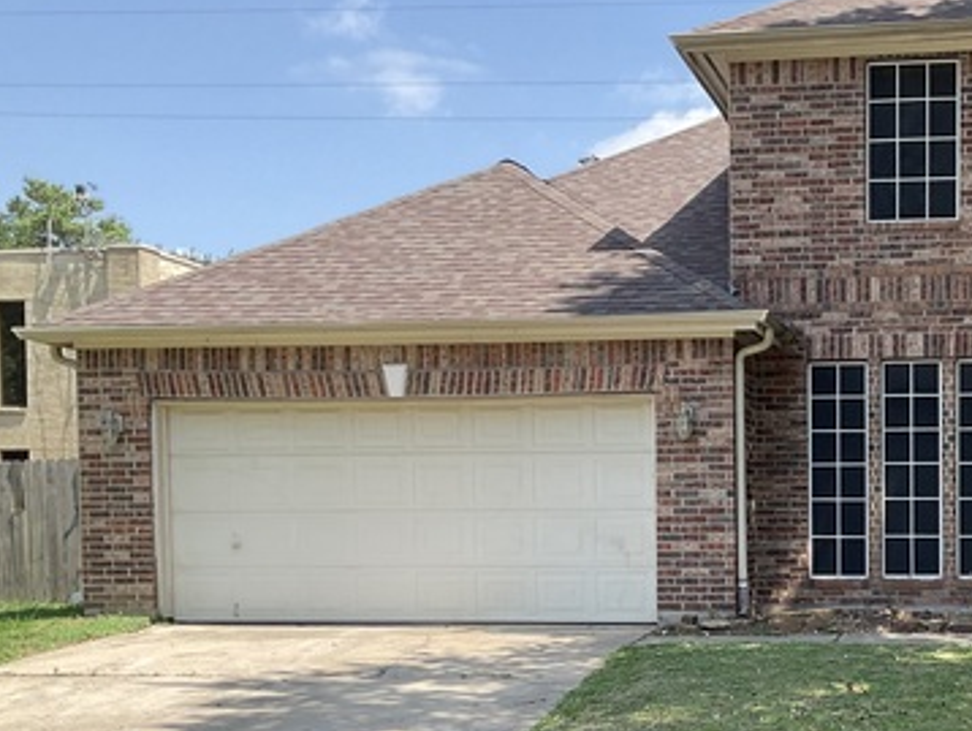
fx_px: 1517
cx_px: 829
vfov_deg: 26.5
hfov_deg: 34.0
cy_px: 598
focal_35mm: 54
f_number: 1.8
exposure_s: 1/586
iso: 16
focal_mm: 3
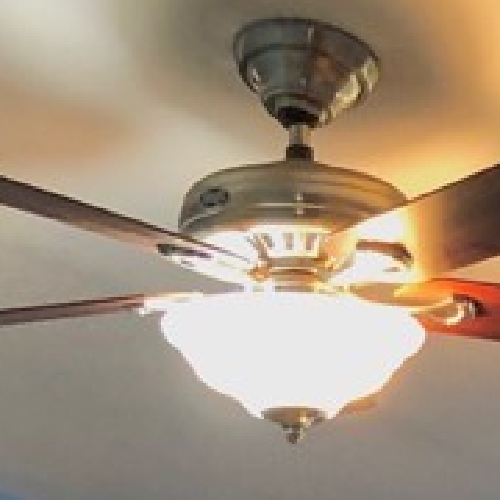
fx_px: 2304
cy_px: 1197
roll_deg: +0.3
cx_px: 381
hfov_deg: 12.3
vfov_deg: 10.6
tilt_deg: -6.8
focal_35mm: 141
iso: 40
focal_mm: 3.99
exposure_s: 1/30
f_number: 1.8
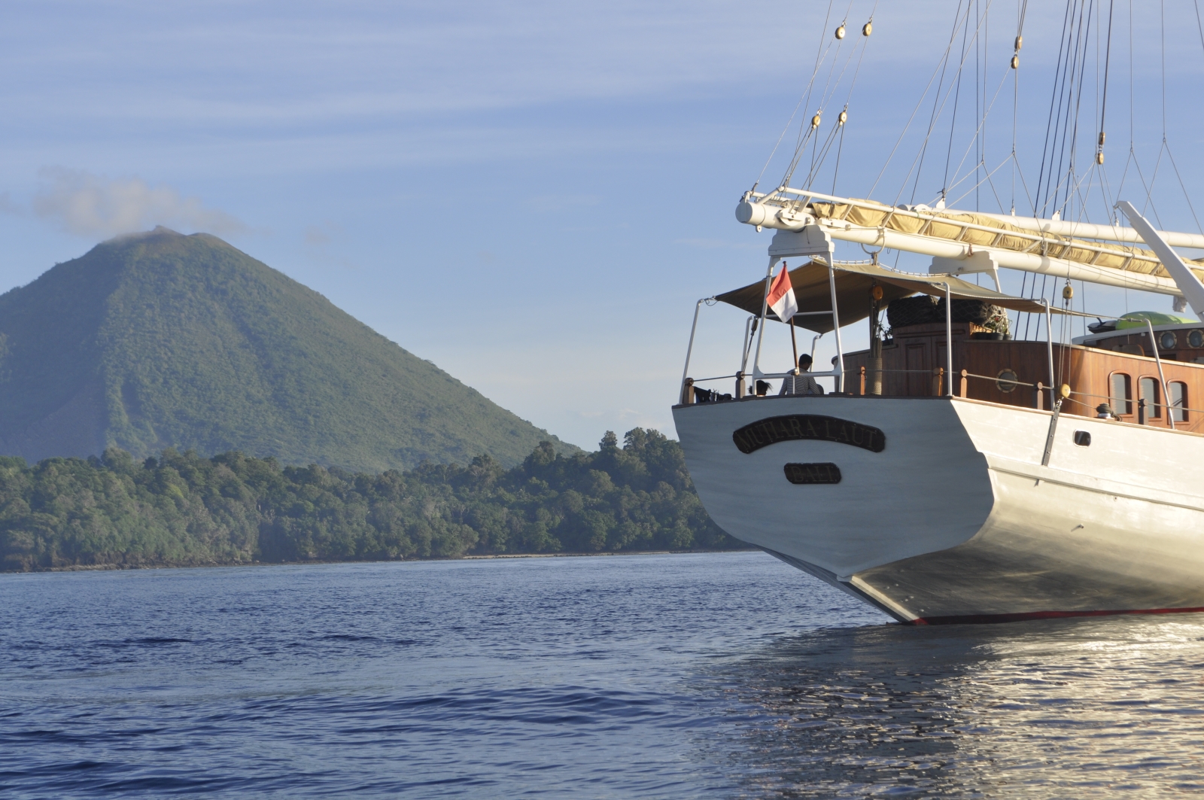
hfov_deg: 24.6
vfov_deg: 16.5
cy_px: 400
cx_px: 602
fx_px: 2756
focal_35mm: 82
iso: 200
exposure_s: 1/320
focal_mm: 55
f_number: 9
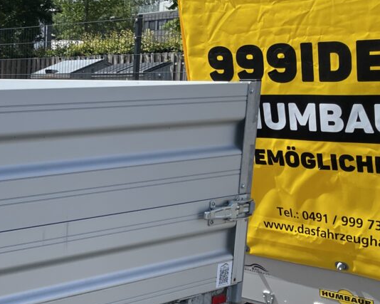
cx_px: -97
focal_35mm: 73
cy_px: 267
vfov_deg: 20.6
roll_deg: +0.1
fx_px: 821
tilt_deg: -12.5
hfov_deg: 23.4
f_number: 1.6
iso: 32
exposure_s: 1/3731
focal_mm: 4.2
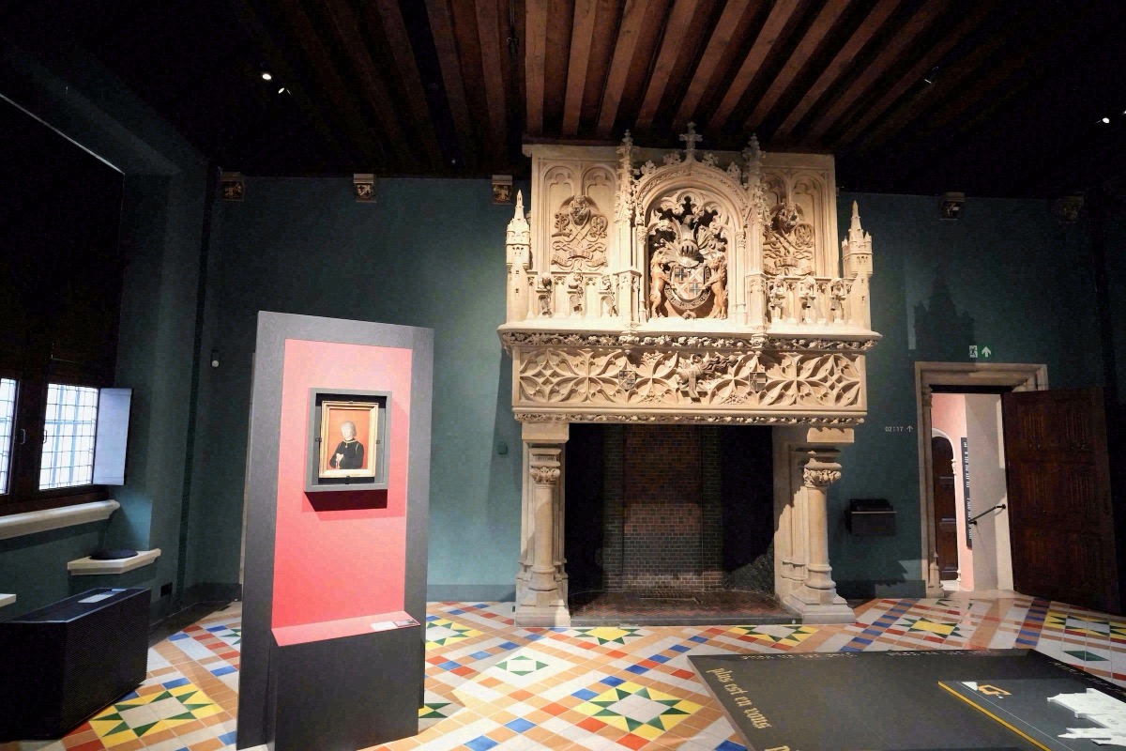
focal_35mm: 20
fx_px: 626
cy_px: 376
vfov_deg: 61.9
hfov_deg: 84.0
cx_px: 563
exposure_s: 1/25
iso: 10000
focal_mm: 20
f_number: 4
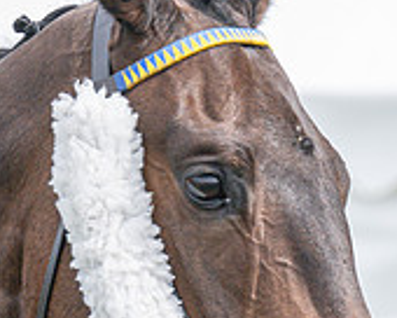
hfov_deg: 1.9
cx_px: 588
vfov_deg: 1.5
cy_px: 352
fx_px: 12184
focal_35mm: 1037
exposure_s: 1/1000
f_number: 5
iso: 400
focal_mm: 155
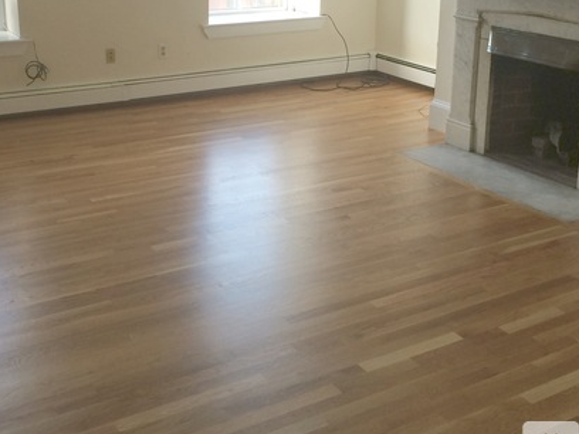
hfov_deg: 38.9
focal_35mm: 49
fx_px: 820
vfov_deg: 29.3
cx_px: 279
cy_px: 123
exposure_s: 1/40
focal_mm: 4.12
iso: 50
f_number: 2.2
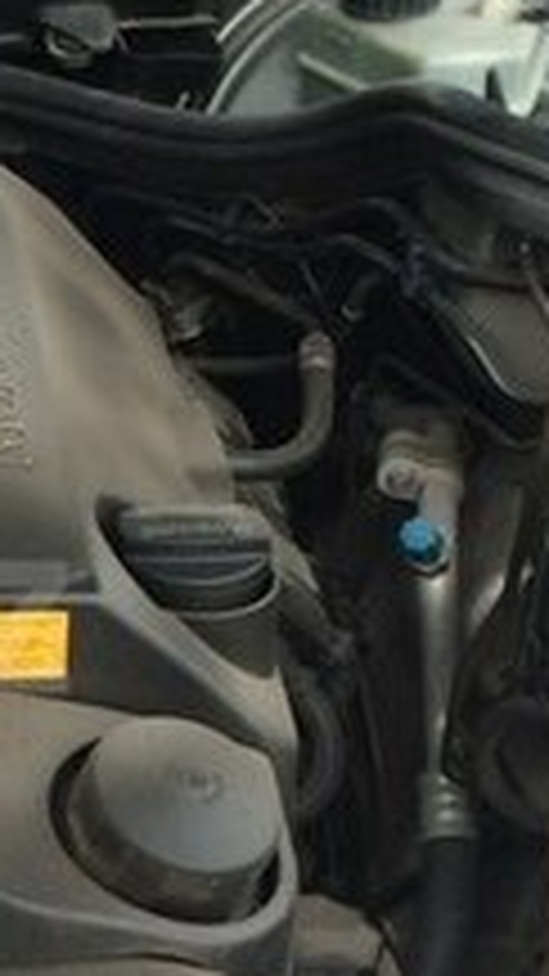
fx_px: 2485
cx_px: -392
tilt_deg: -32.6
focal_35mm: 96
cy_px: 627
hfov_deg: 11.8
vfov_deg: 22.2
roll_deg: +1.6
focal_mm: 4.15
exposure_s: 1/209
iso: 32
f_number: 2.2
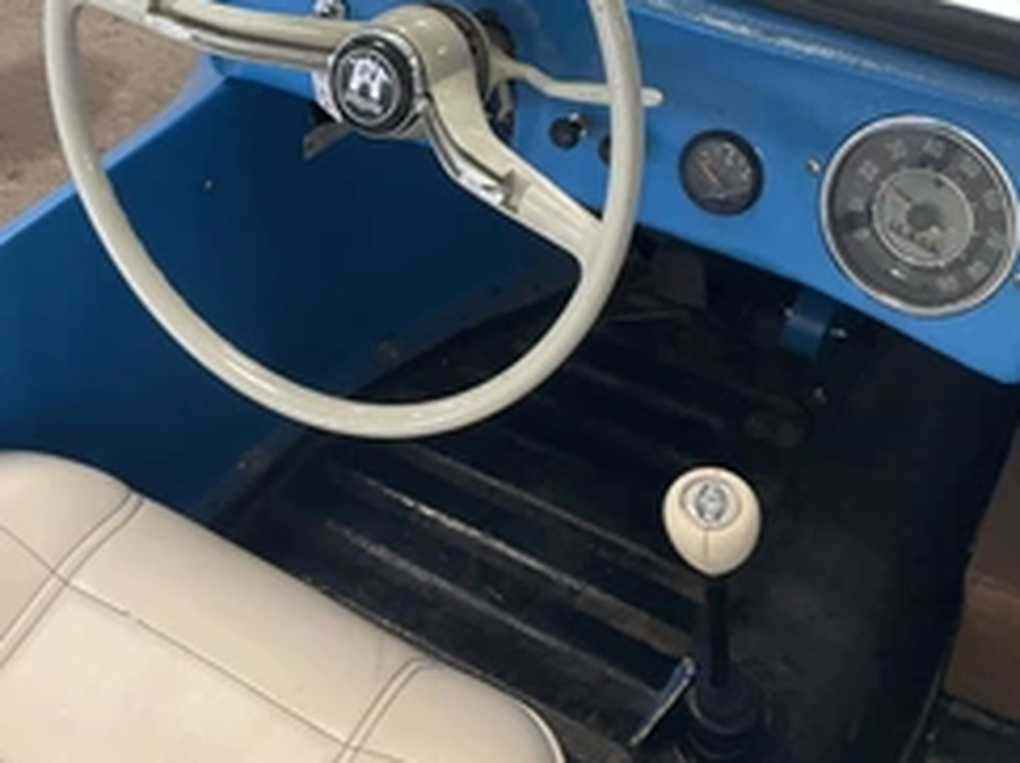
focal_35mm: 48
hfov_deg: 39.4
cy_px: 207
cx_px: 371
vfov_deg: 29.8
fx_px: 1413
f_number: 1.8
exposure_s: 1/60
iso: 100
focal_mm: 3
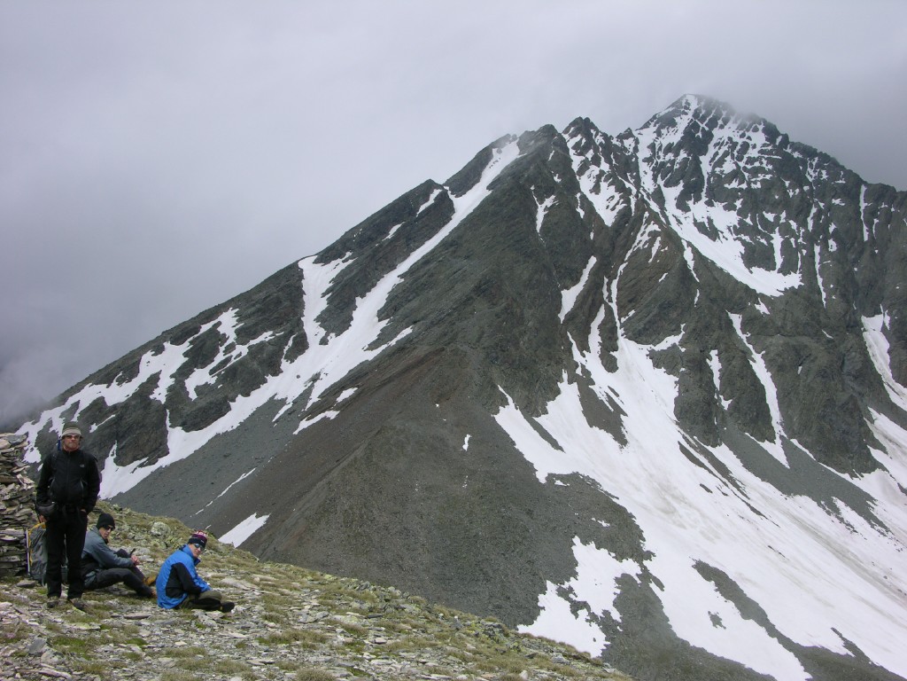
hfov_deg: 52.6
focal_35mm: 35
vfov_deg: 40.7
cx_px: 454
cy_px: 340
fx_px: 917
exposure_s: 1/270
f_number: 7.1
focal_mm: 8.9
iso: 50
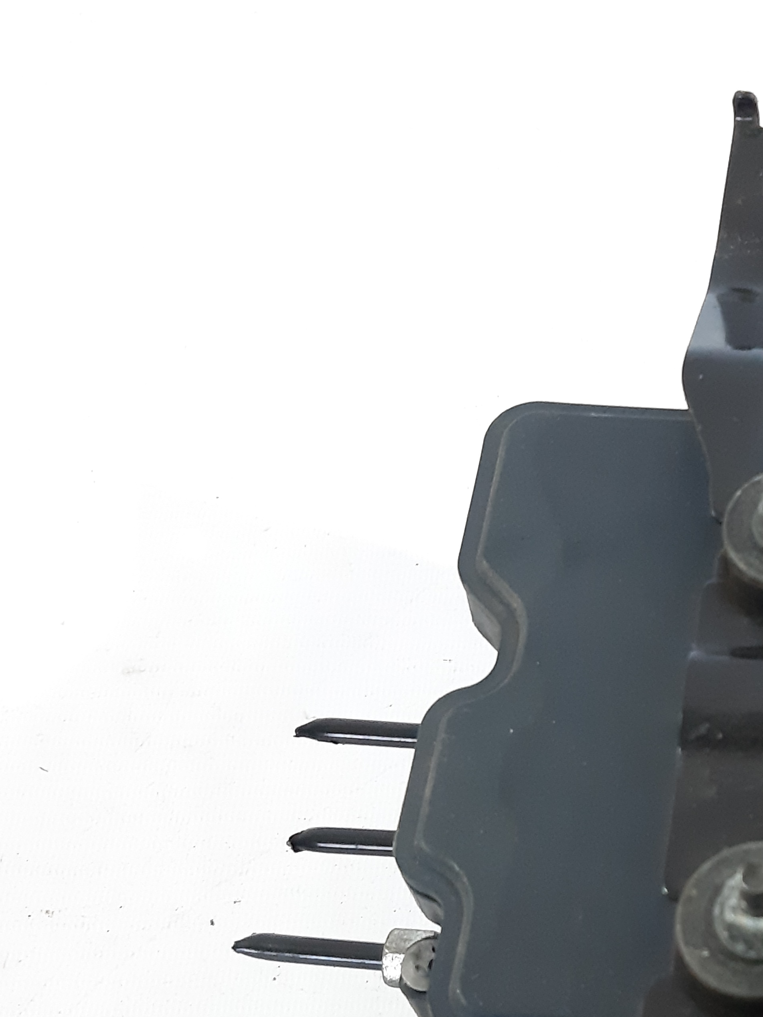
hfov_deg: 22.9
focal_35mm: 60
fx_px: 1763
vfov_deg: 31.5
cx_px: 844
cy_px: 794
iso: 250
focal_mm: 3.93
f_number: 1.7
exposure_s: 1/50
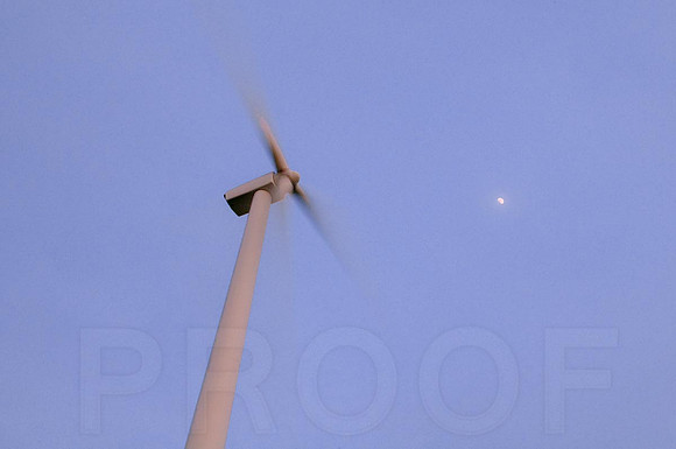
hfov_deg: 53.2
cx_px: 338
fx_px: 675
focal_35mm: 36
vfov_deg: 36.8
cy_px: 224
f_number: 22
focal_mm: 24
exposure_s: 1/2
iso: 200
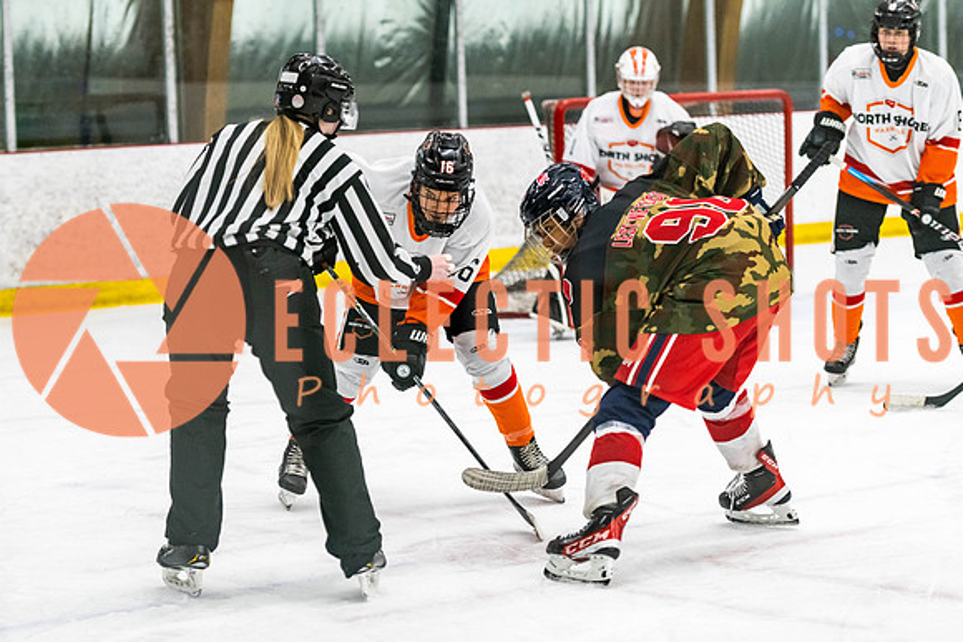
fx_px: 3141
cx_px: 433
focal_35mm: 117
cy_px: 312
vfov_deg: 11.7
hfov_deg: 17.4
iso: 2000
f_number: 2.8
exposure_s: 1/640
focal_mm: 100
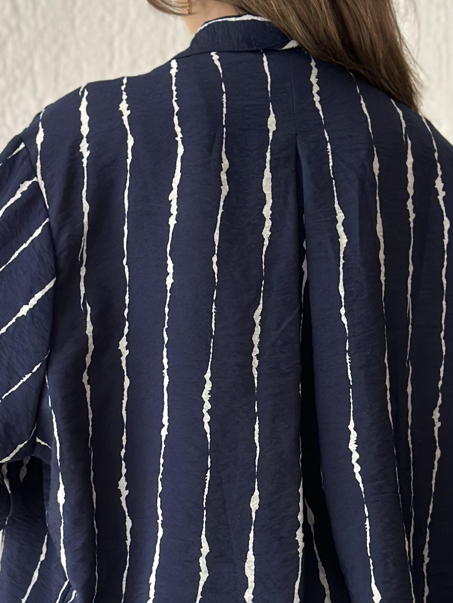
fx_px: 1744
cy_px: 456
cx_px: 216
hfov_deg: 14.8
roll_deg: -0.1
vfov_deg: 19.5
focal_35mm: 100
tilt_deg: -0.8
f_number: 1.78
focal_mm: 6.86
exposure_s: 1/60
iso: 200
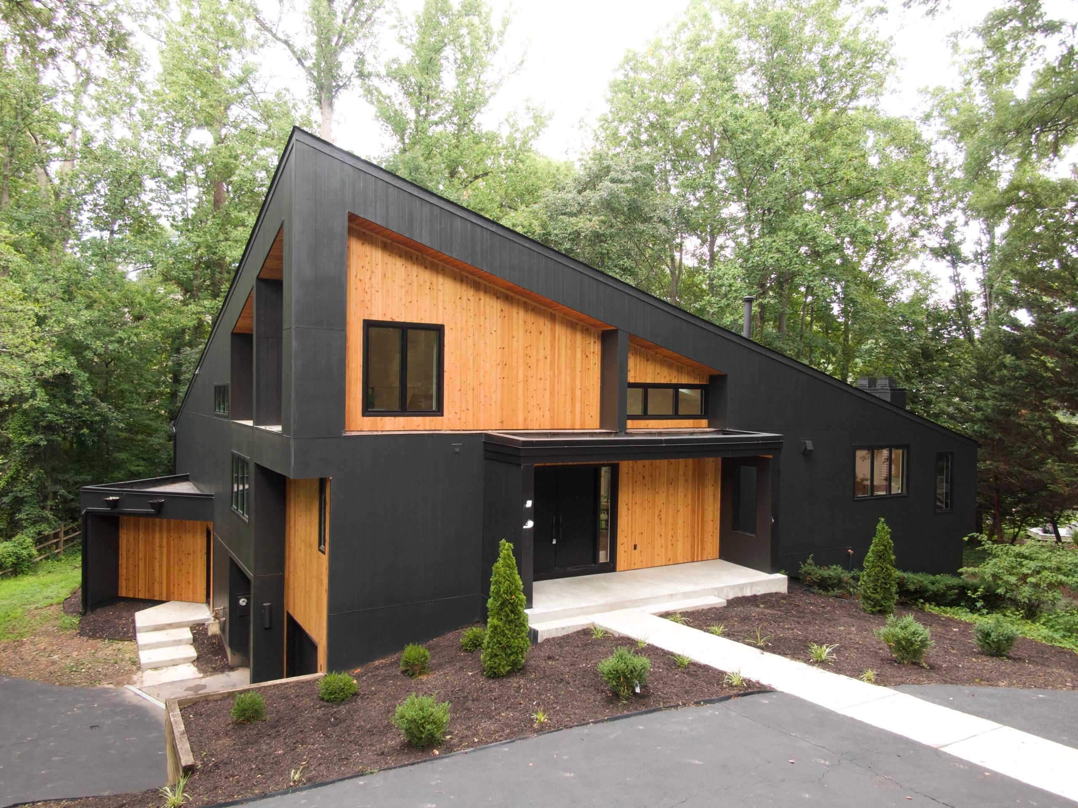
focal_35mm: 24
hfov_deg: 71.6
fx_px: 747
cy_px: 404
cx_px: 539
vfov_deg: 56.8
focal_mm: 4.39
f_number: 2.8
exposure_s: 1/60
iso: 100
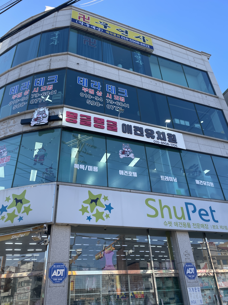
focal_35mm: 26
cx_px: 114
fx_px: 228
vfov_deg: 67.3
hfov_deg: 53.1
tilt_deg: +33.0
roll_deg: +4.0
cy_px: 152
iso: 32
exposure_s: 1/818
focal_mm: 4.2
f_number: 1.6
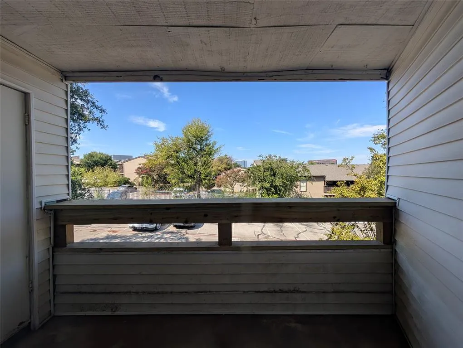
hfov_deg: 110.5
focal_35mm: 12
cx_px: 232
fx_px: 161
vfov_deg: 94.6
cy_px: 174
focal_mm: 2.02
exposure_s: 1/1626
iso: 55
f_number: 1.7
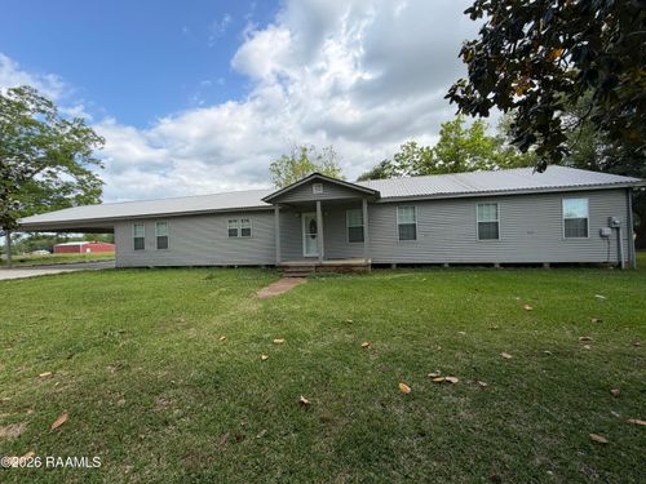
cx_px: 323
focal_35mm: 14
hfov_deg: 102.1
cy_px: 242
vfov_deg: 85.7
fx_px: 261
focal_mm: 2.22
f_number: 2.2
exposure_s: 1/770
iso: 40
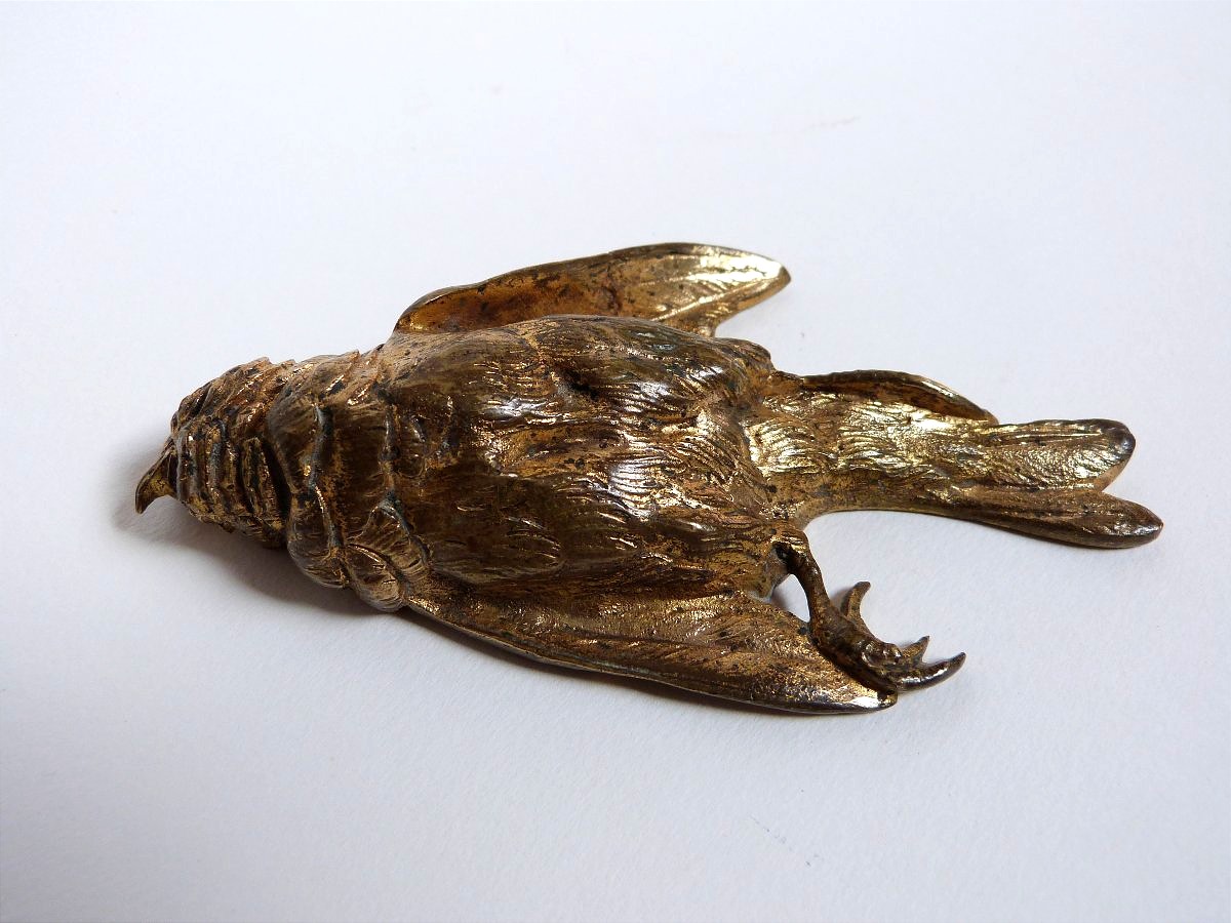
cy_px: 462
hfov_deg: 54.0
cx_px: 616
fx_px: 1209
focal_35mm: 34
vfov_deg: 41.8
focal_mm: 6.1
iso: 125
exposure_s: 1/60
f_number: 3
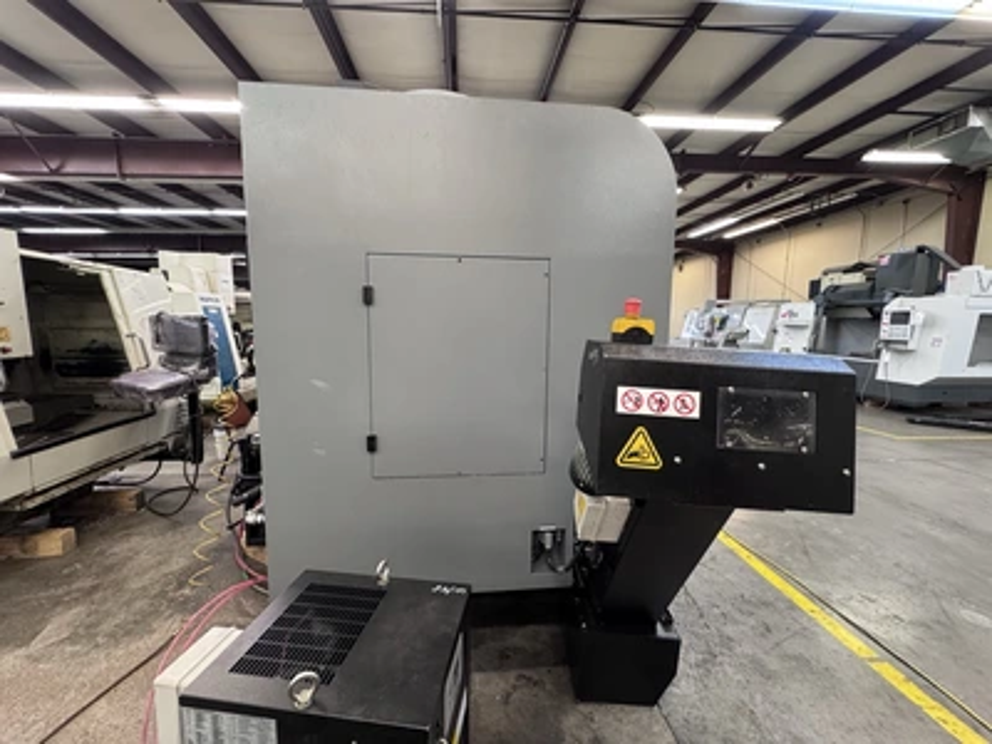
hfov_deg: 102.1
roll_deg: -0.2
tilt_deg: -6.8
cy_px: 372
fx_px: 401
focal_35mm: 14
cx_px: 496
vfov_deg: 85.7
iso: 320
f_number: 2.2
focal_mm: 2.22
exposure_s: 1/60
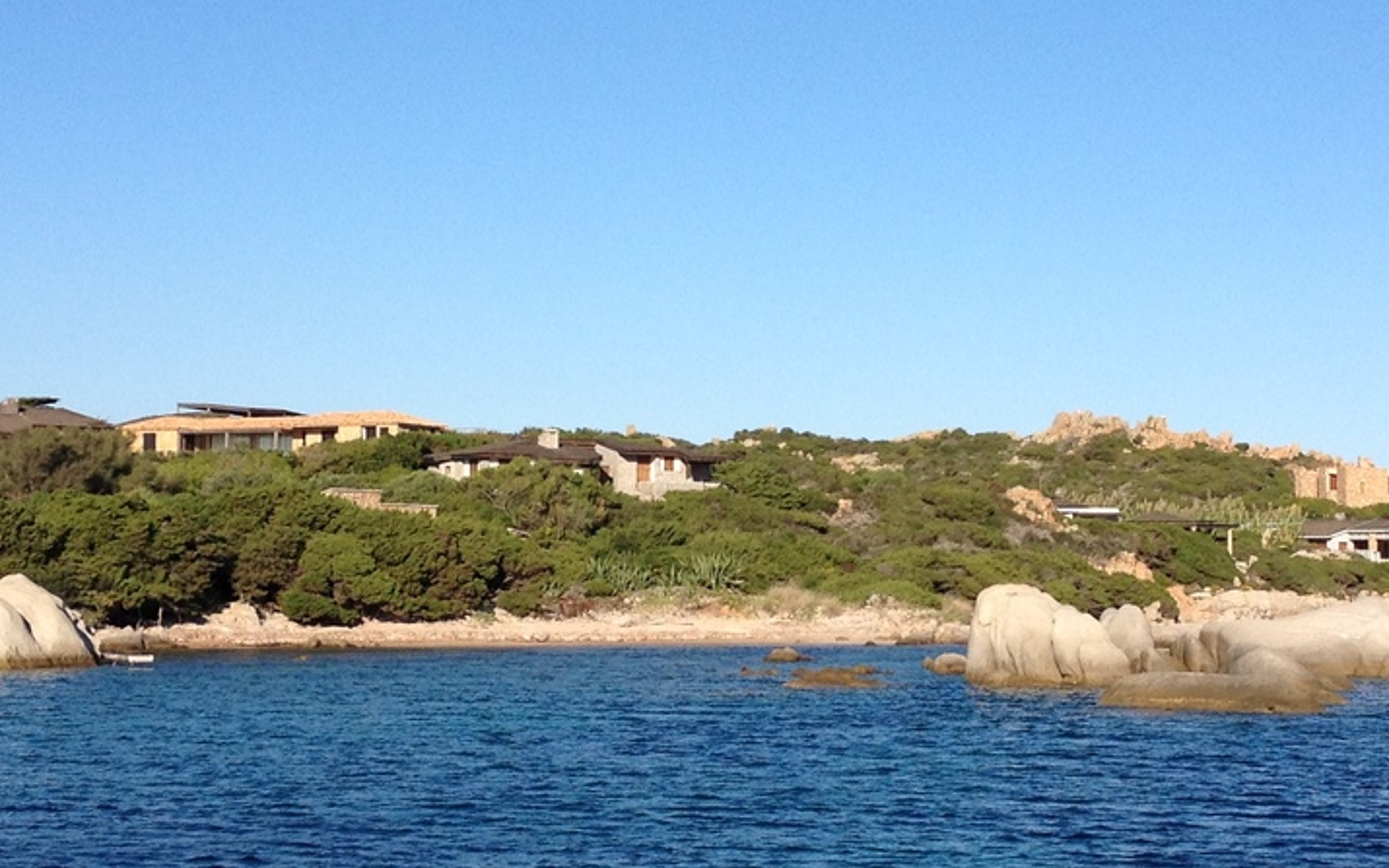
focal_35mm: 83
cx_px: 744
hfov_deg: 24.9
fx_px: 3142
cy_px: 505
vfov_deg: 15.7
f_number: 2.4
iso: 64
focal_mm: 4.28
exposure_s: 1/1972
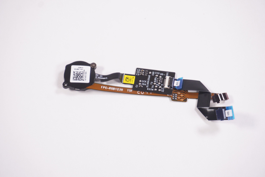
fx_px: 518
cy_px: 88
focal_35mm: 70
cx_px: 132
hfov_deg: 28.7
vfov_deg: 19.3
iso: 640
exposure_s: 1/320
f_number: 6.3
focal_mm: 47
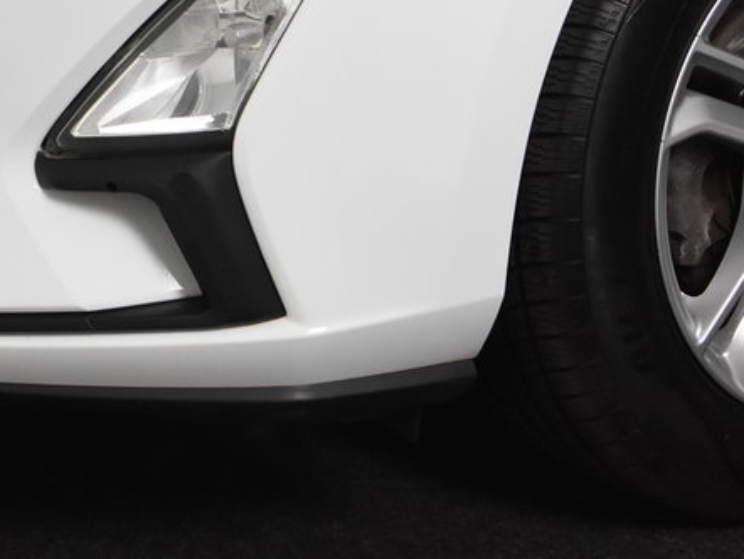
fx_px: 2783
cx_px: 232
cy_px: 87
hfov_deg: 15.2
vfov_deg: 11.4
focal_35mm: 129
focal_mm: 31
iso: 1600
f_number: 5.6
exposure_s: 1/125
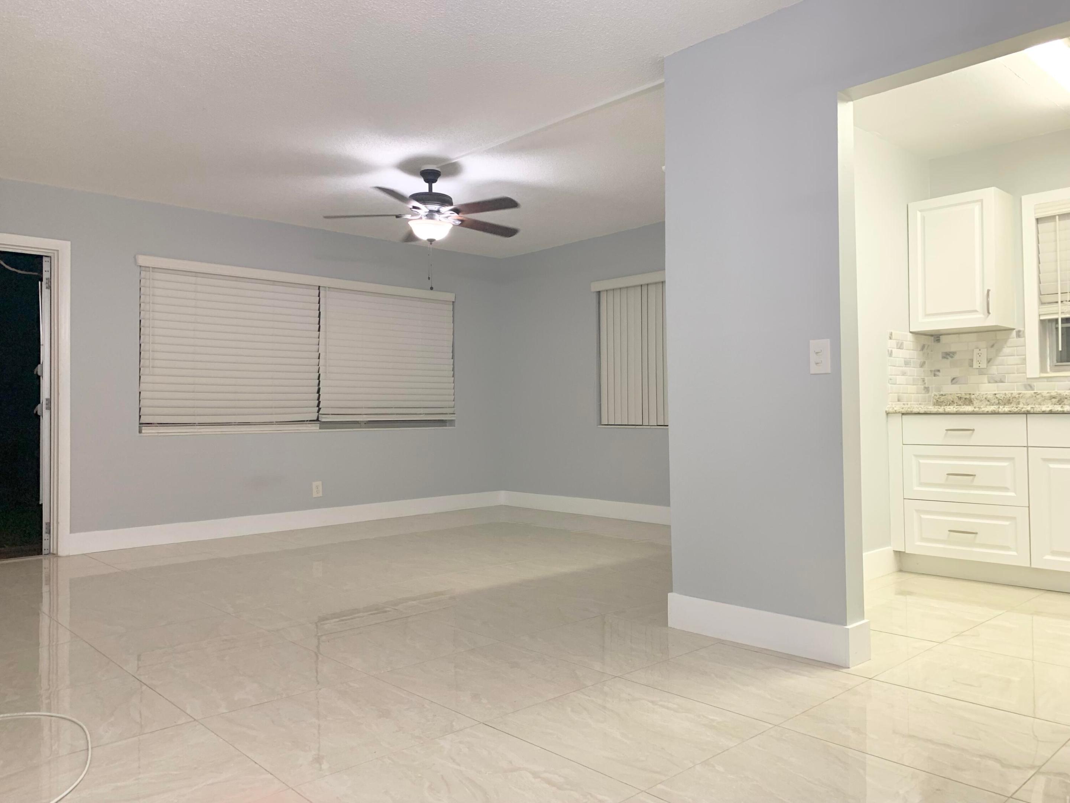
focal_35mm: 26
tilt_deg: +0.0
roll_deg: +1.3
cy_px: 402
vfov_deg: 53.1
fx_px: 804
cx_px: 535
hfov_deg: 67.3
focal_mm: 4.25
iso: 80
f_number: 1.8
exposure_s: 1/60
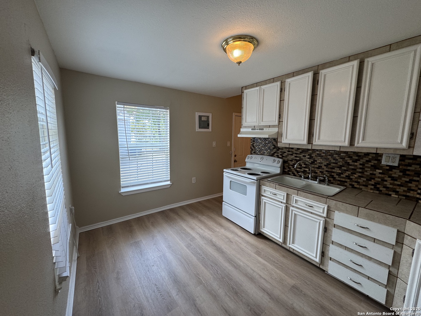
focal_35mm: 14
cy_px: 158
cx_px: 210
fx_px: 170
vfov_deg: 85.7
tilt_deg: -8.9
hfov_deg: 102.1
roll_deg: -0.8
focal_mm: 2.22
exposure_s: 1/120
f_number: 2.2
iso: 80
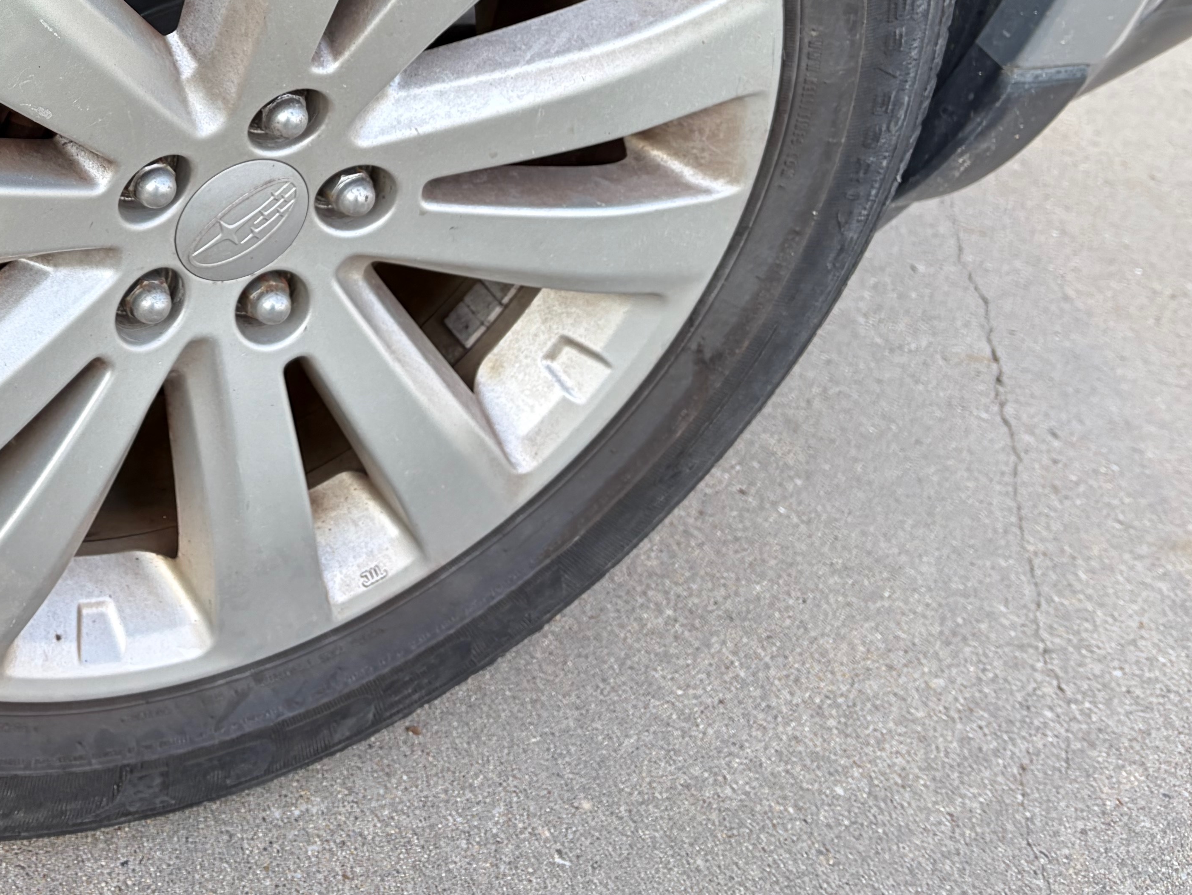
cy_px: 10
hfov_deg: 33.8
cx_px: 77
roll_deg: -22.0
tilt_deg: -25.8
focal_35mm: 53
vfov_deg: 26.2
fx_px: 1825
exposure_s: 1/290
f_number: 1.6
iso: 50
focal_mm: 5.96
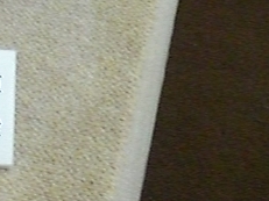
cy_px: -93
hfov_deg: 10.7
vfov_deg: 8.2
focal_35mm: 177
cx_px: -160
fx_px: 1375
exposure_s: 1/80
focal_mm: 8.44
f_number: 3.6
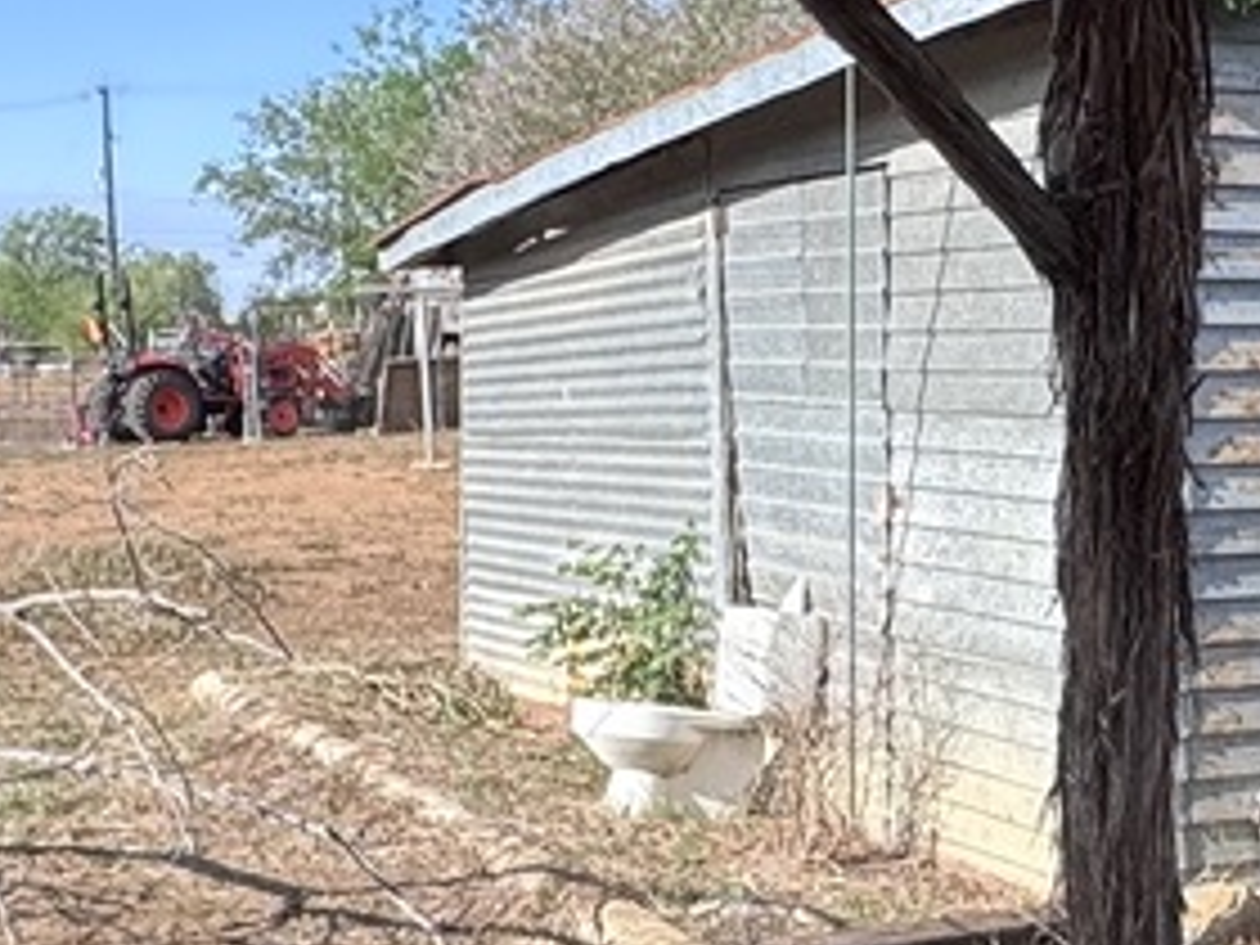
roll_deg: -0.3
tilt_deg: -9.6
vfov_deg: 20.1
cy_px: 801
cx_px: 1017
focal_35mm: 72
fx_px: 2621
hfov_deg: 26.5
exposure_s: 1/932
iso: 50
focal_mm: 2.22
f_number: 2.2
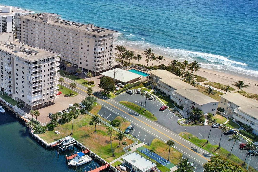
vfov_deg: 31.7
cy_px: 64
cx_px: 18
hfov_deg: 42.0
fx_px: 301
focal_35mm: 42
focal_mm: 8.38
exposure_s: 1/500
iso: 100
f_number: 2.8
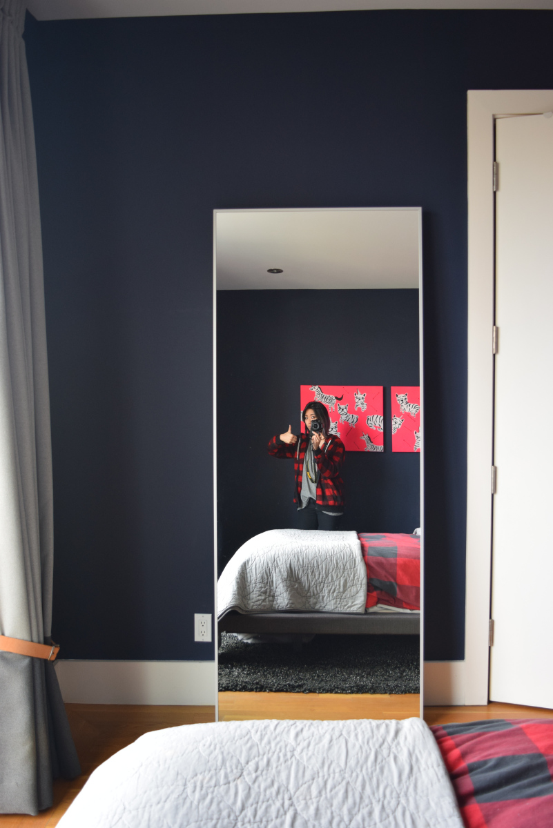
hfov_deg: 36.9
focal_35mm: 36
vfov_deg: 53.1
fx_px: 829
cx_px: 276
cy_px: 414
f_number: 4
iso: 640
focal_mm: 24
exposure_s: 1/60
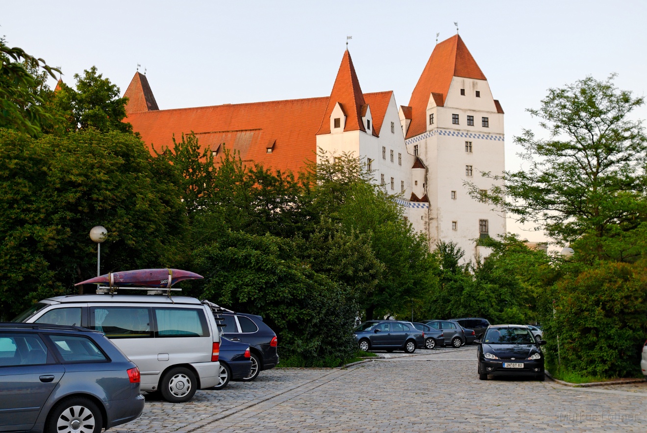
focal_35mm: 45
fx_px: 810
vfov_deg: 30.0
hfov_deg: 43.6
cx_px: 324
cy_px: 216
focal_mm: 30
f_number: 2.8
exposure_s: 1/125
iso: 100
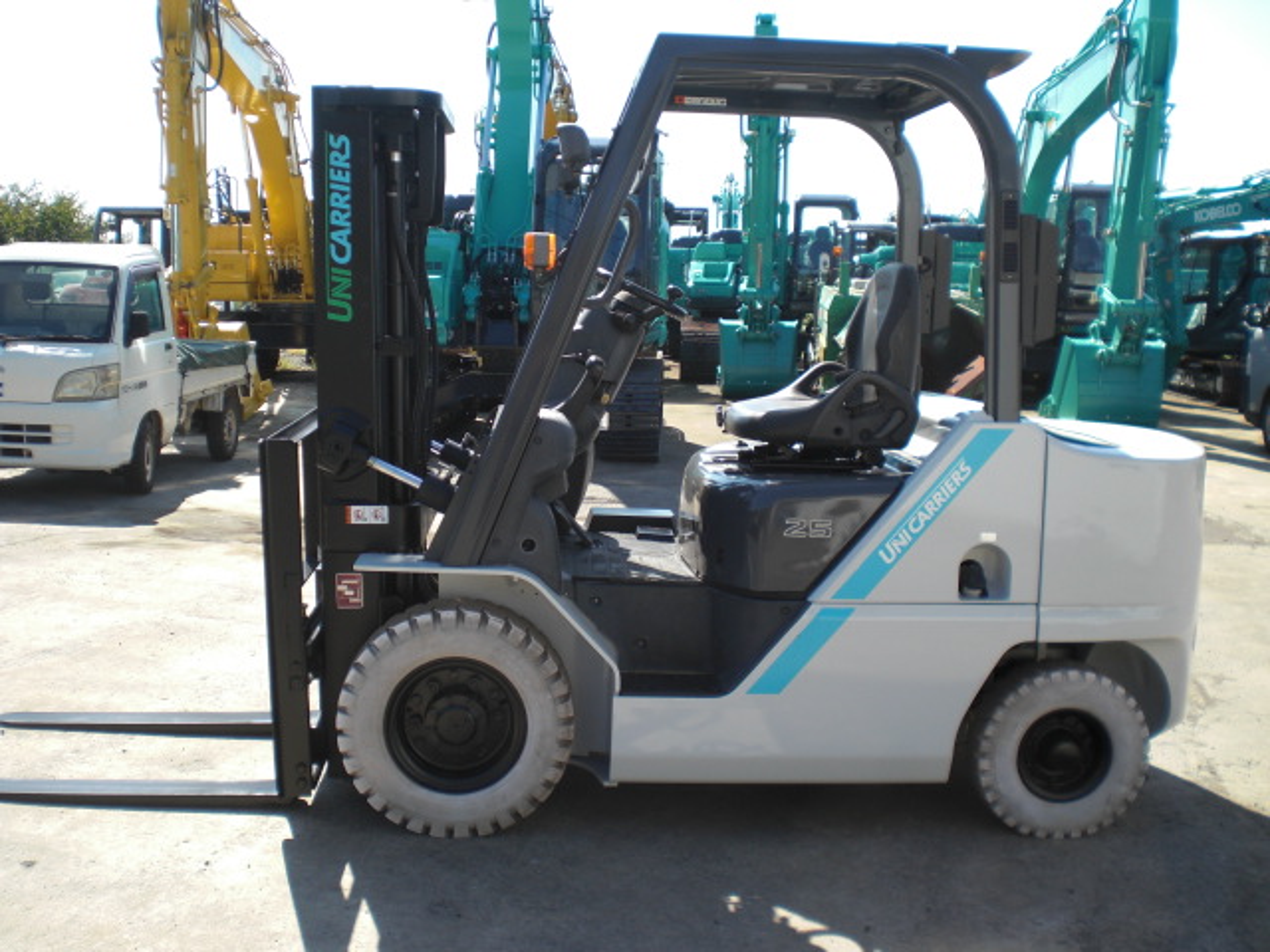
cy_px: 476
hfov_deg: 49.0
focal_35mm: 38
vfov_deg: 37.7
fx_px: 1394
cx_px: 635
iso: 64
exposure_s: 1/400
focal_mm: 6.3
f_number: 3.1
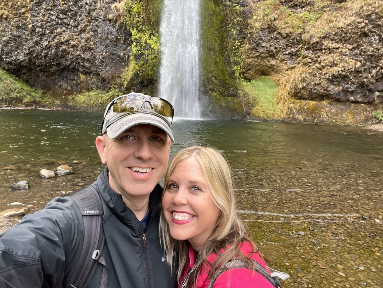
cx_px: 192
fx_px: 254
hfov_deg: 73.9
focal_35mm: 23
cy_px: 144
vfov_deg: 58.9
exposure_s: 1/121
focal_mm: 2.71
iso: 40
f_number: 2.2
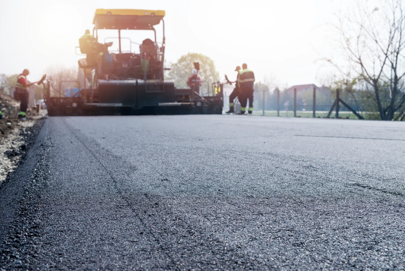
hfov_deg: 39.6
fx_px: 563
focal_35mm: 50
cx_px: 202
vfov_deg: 27.0
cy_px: 136
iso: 400
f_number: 10
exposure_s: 1/800
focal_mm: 50
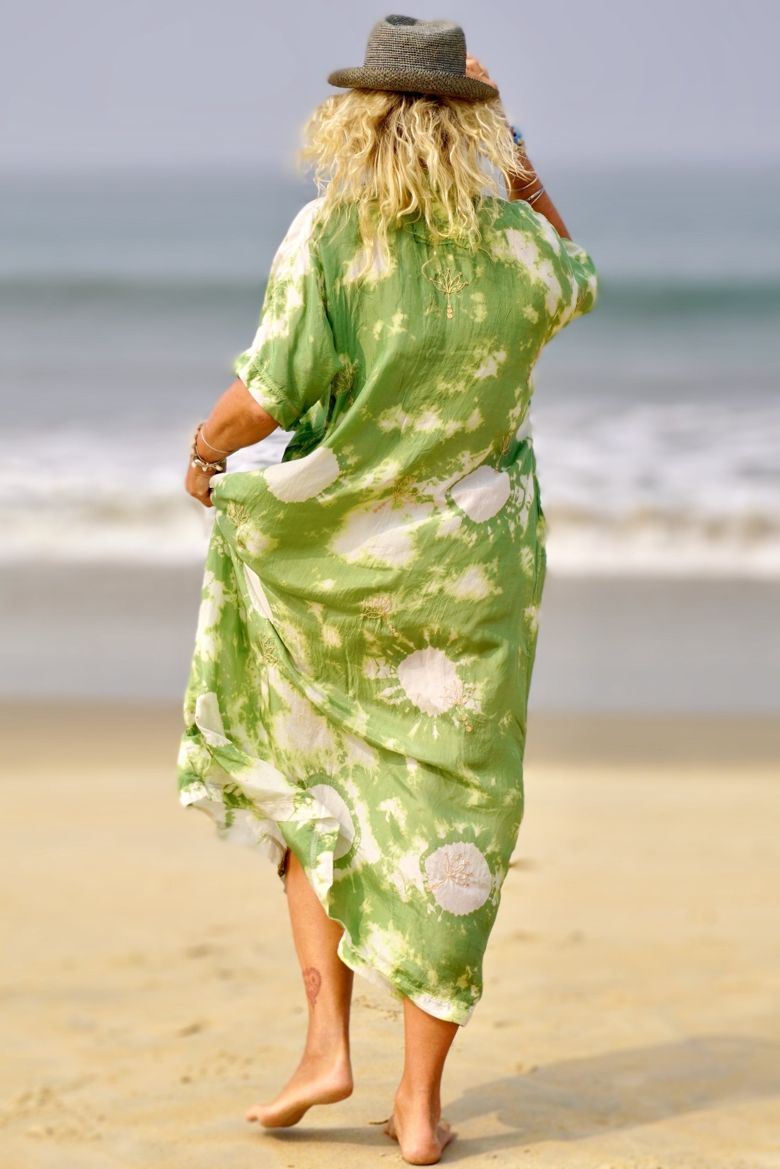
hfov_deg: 18.2
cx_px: 390
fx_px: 2437
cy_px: 584
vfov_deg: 27.0
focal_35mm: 75
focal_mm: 50
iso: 100
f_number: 5.6
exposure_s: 1/800
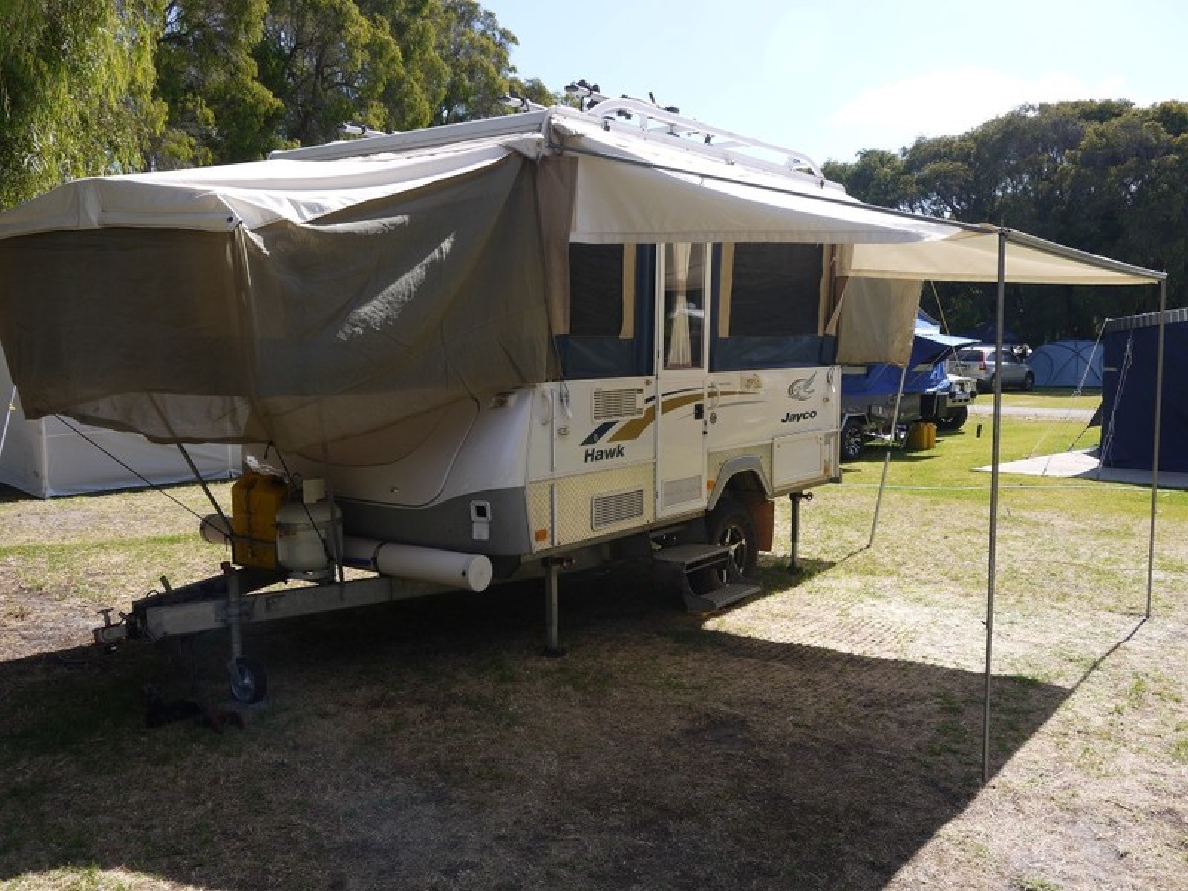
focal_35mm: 32
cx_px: 594
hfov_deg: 56.8
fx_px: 1098
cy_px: 446
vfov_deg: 44.2
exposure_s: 1/320
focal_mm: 16
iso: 100
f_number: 6.3
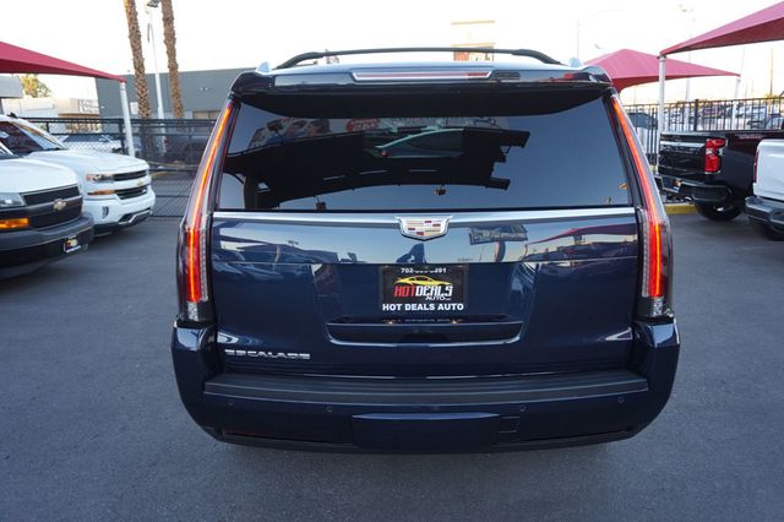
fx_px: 620
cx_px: 392
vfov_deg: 45.6
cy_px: 261
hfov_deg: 64.6
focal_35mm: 28
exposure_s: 1/60
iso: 200
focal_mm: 19
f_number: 4
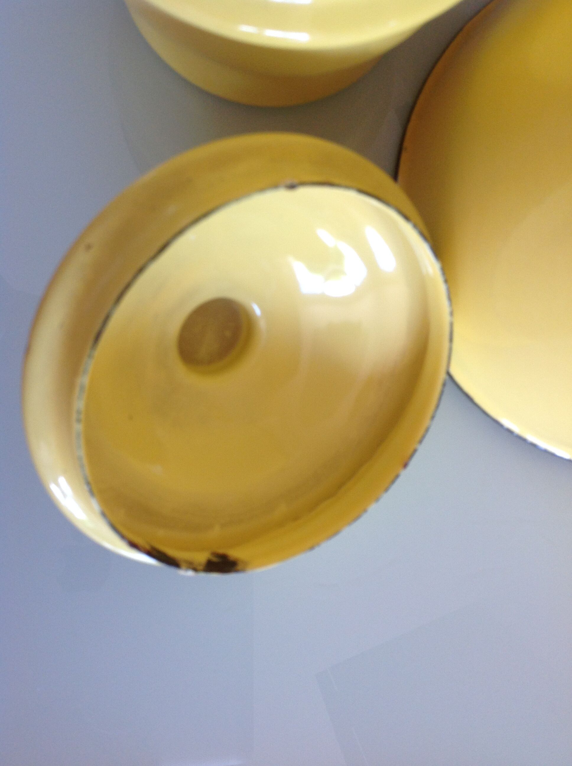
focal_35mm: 35
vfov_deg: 52.7
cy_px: 383
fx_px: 773
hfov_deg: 40.6
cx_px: 286
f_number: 2.4
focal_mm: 4.28
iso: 64
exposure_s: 1/60
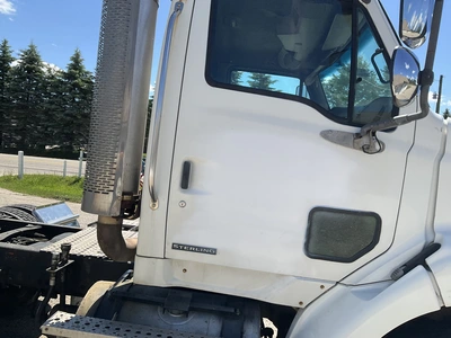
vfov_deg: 48.2
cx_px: 226
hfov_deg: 61.7
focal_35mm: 29
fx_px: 378
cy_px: 169
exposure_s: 1/1311
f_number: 1.8
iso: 25
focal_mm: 3
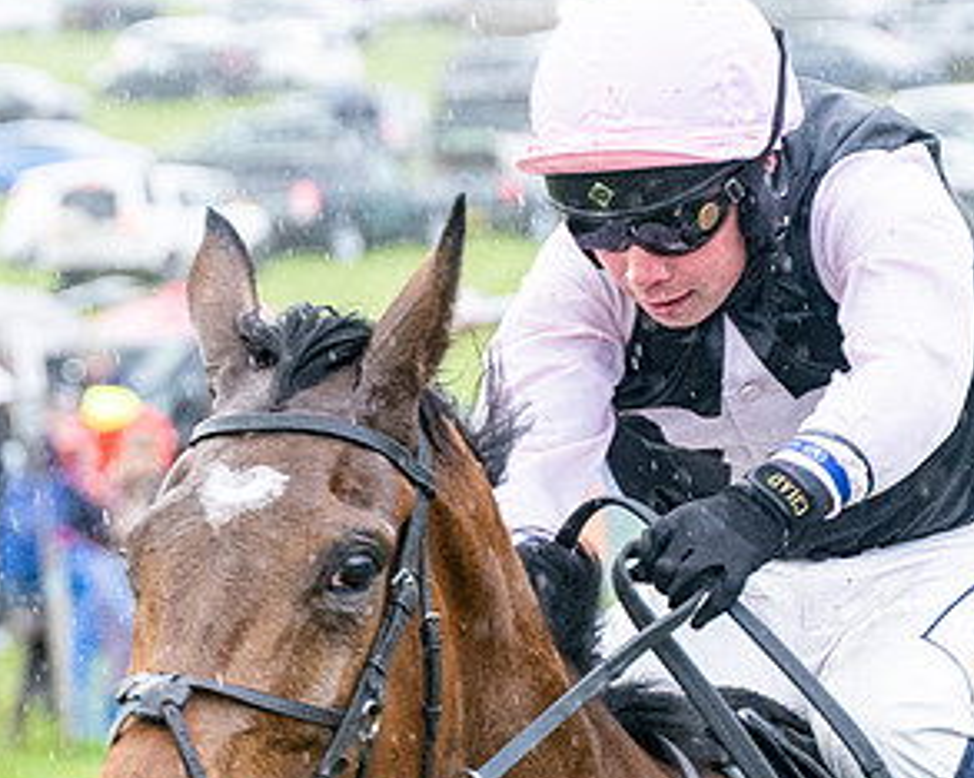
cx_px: 692
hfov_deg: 5.1
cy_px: 443
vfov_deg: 4.0
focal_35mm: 382
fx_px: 11004
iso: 2000
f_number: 4
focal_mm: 98
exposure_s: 1/640
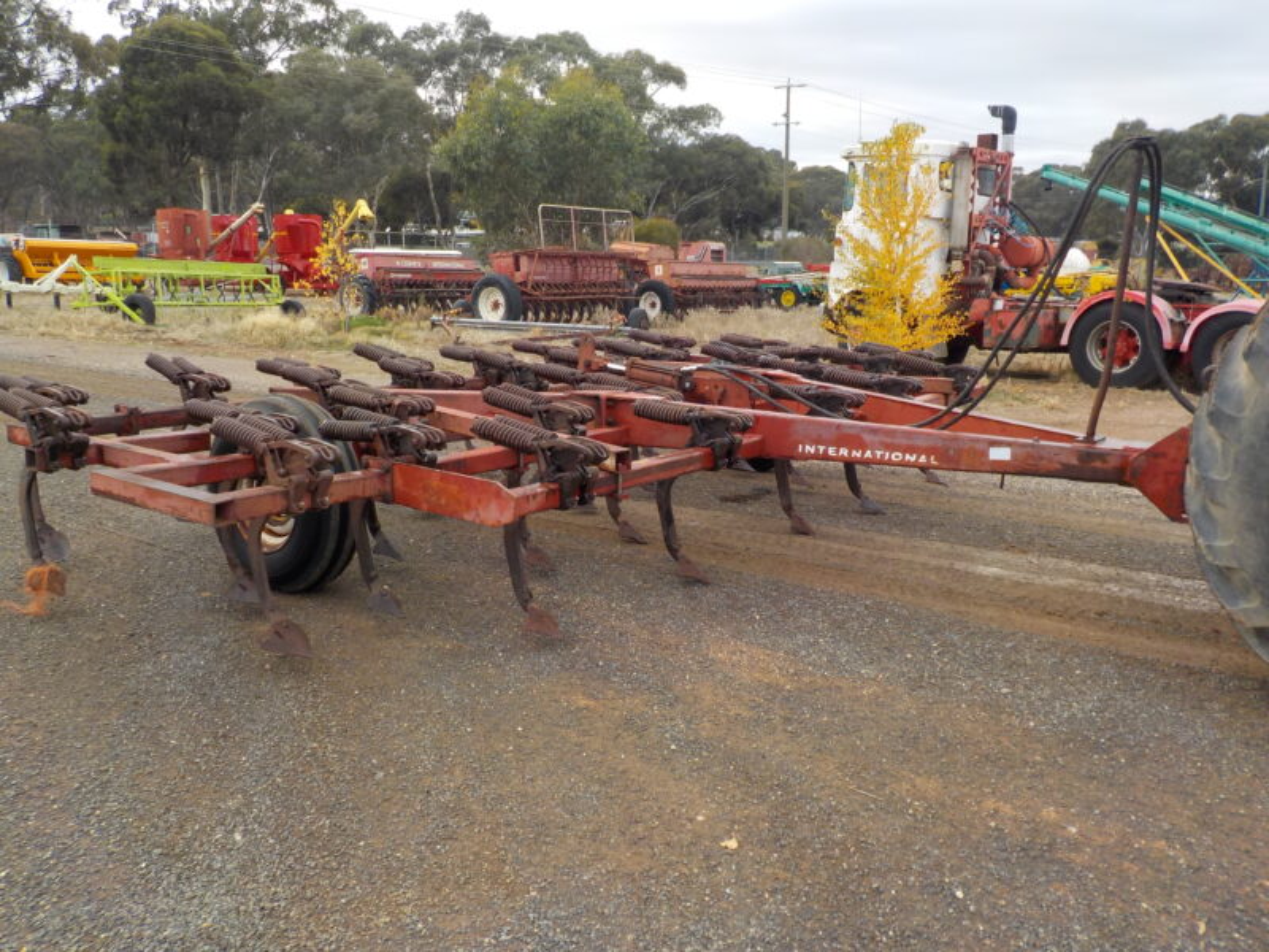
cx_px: 634
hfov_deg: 60.0
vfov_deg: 46.8
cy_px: 476
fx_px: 1100
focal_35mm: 30
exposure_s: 1/320
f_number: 3.3
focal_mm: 4.1
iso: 125
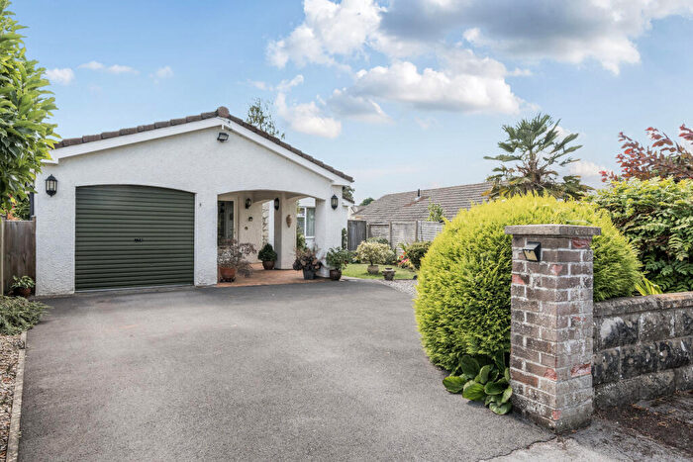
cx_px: 346
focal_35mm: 22
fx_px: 424
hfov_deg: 78.6
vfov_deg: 57.2
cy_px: 231
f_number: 11
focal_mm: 15
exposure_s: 1/160
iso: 400
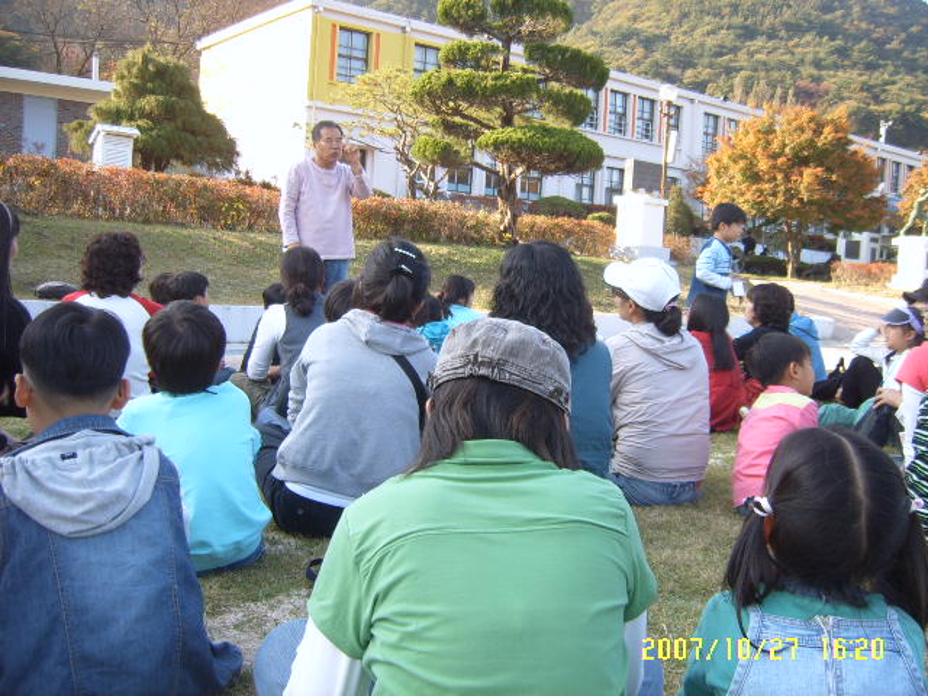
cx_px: 464
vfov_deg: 40.7
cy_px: 348
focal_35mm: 35
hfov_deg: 52.6
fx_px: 938
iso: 50
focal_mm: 5.8
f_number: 2.8
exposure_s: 1/180
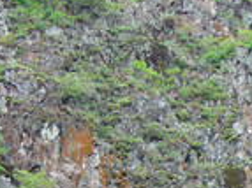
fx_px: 815
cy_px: 297
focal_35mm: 112
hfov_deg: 17.5
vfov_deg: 12.4
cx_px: 187
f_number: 3
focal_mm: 4.5
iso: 80
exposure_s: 1/250
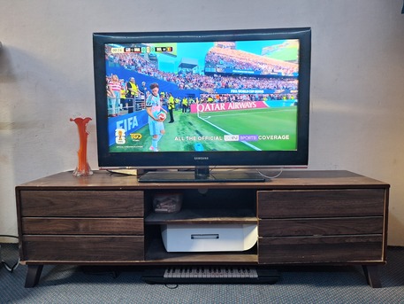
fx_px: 269
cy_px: 152
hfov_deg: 73.9
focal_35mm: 23
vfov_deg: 58.9
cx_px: 202
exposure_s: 1/40
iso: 160
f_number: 1.8
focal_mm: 5.54
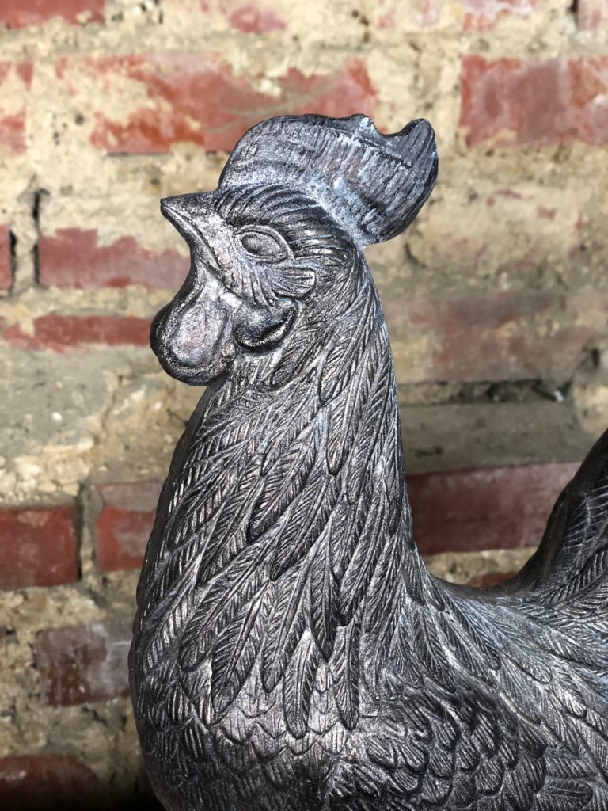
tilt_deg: -19.6
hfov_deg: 28.0
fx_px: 1218
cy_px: 406
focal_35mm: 52
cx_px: 304
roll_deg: -1.0
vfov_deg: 36.8
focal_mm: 6
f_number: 2.4
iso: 100
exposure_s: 1/33
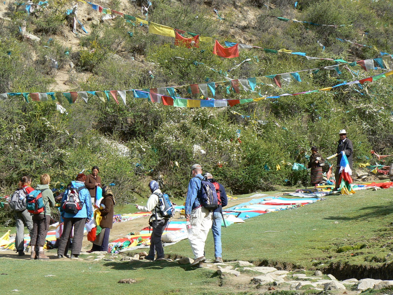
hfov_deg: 16.8
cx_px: 196
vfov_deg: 12.7
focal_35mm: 117
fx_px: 1328
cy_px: 148
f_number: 5.6
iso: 80
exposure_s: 1/250
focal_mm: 19.5
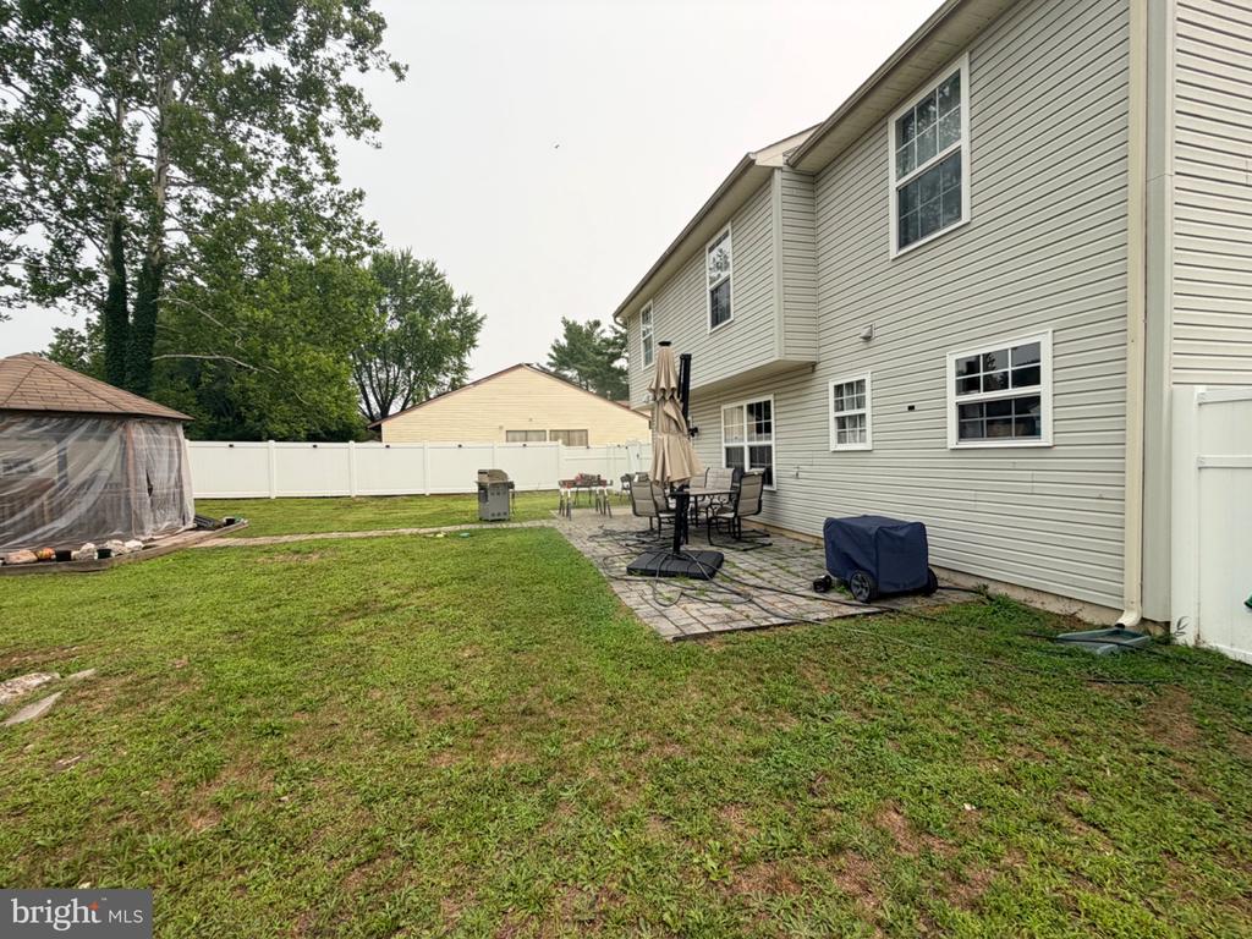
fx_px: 506
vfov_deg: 85.7
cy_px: 470
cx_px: 626
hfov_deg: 102.1
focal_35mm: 14
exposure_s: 1/770
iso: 25
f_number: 2.2
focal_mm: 2.22
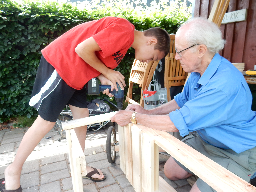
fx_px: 185
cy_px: 96
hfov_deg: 69.4
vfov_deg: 54.9
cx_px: 128
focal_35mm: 25
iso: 125
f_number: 3.7
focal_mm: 4.5
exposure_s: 1/40
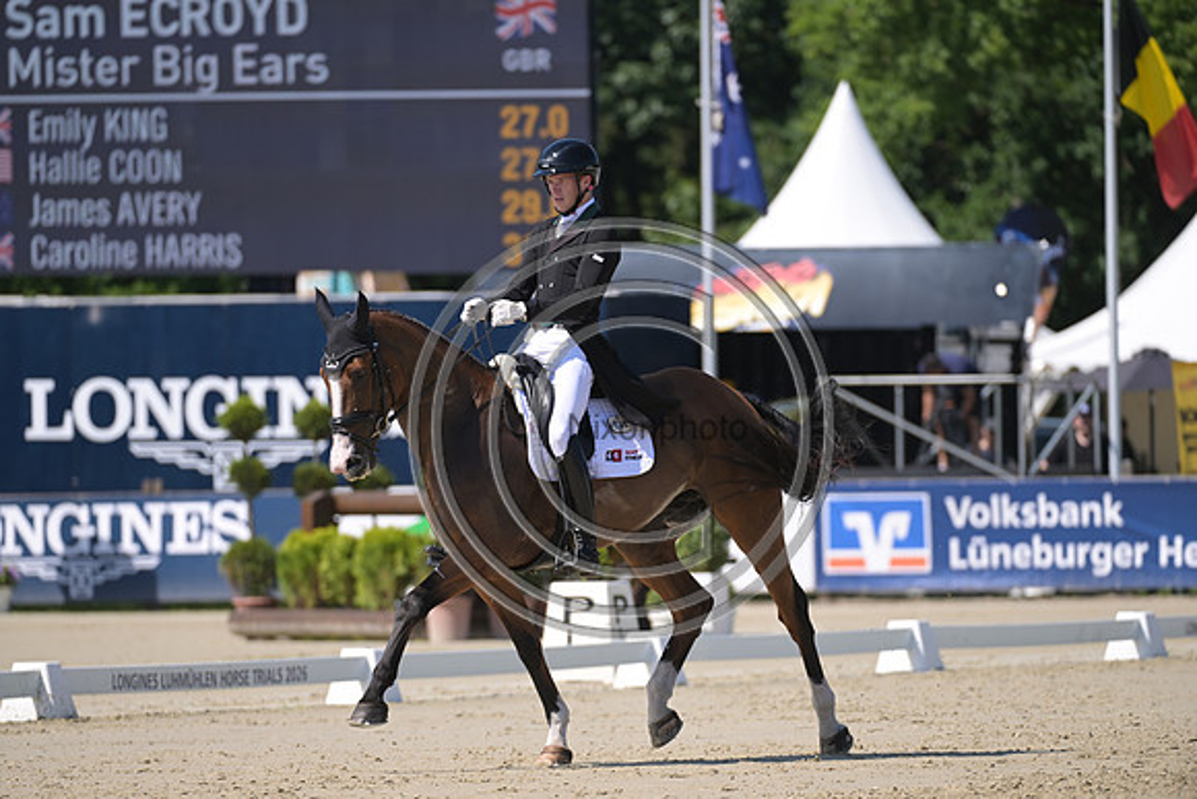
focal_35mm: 350
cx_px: 598
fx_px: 11640
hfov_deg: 5.9
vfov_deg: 3.9
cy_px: 400
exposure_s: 1/1250
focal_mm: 350
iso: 220
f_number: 5
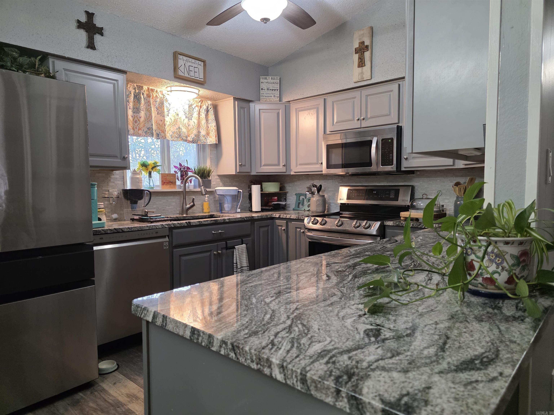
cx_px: 277
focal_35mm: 23
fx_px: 368
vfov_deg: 58.9
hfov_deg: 73.9
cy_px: 208
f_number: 1.7
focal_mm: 6.3
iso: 800
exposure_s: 1/120
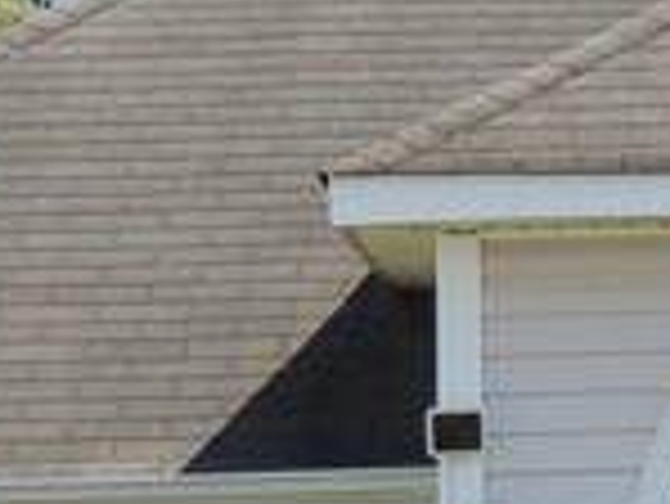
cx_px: 944
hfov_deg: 5.7
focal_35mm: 343
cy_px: 1066
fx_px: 6644
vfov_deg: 4.3
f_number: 3.6
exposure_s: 1/500
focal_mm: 8.9
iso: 100
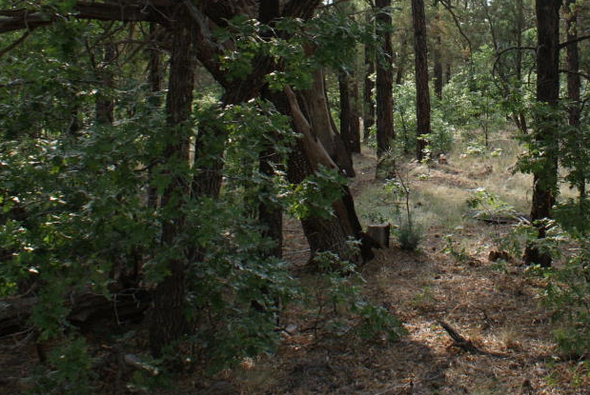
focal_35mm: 50
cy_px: 43
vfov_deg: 26.2
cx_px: 459
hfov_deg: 38.3
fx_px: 821
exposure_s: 1/50
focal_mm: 18
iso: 100
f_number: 6.3
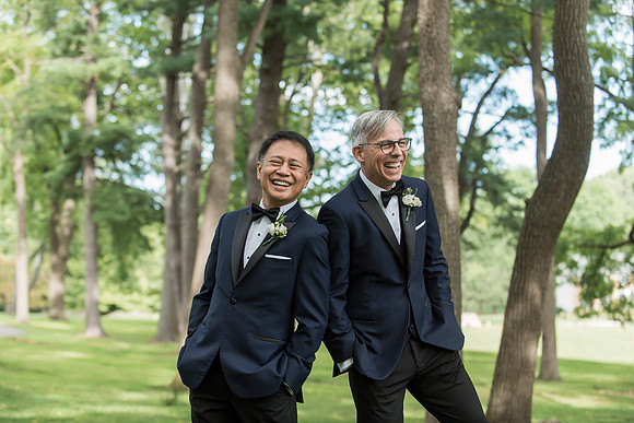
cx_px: 317
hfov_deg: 28.8
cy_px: 212
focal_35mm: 70
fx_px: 1233
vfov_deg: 19.5
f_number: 3.5
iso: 400
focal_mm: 70
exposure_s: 1/500
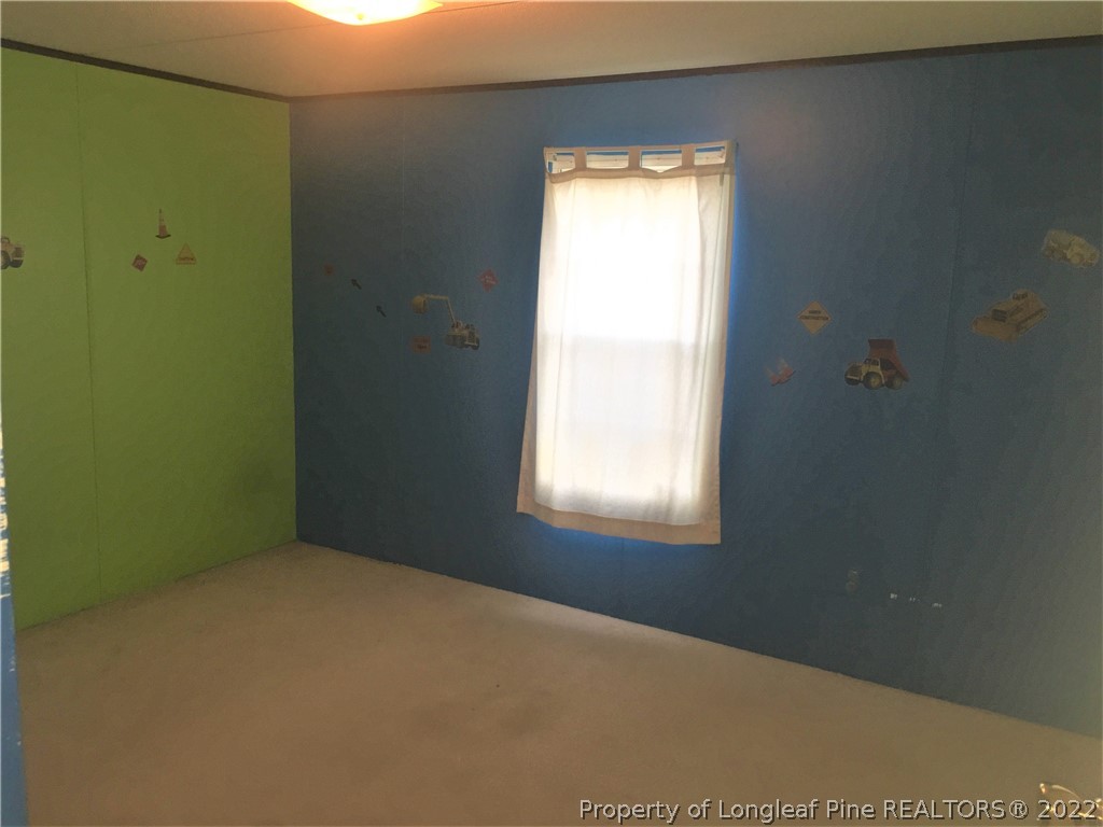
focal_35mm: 29
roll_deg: -2.6
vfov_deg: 48.2
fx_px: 924
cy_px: 414
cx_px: 552
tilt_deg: -11.3
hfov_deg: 61.7
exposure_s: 1/30
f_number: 2.2
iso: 40
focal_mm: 4.15
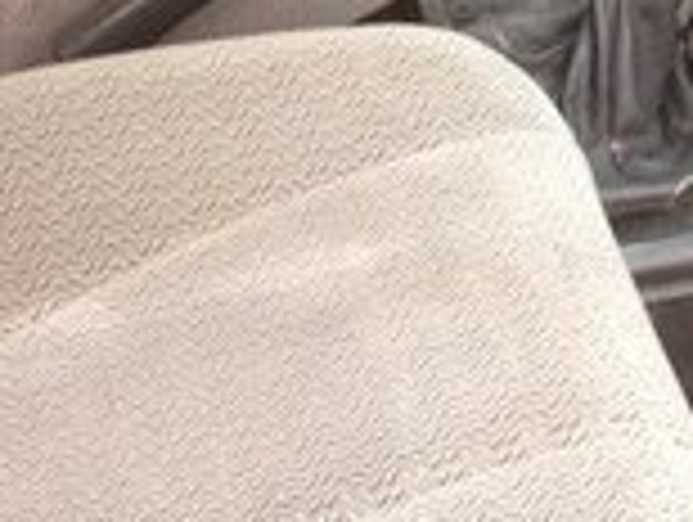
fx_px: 2827
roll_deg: -7.0
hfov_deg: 13.8
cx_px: 680
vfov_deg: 10.3
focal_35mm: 141
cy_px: -155
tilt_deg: -32.3
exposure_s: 1/20
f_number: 2.4
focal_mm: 4.12
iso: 64
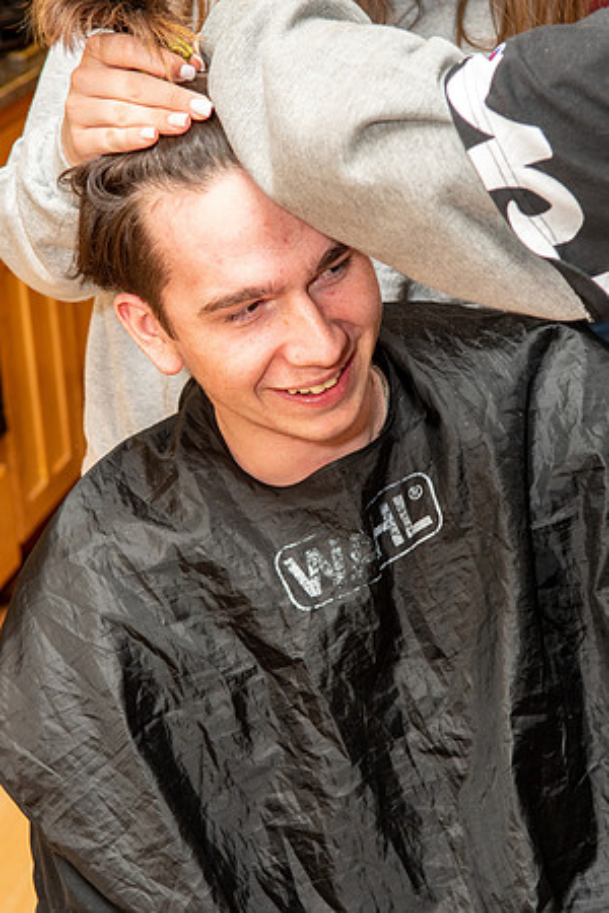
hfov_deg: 16.6
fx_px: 2093
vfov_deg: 24.6
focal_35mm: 82
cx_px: 304
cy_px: 456
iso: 800
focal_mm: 55
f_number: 6.3
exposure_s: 1/60
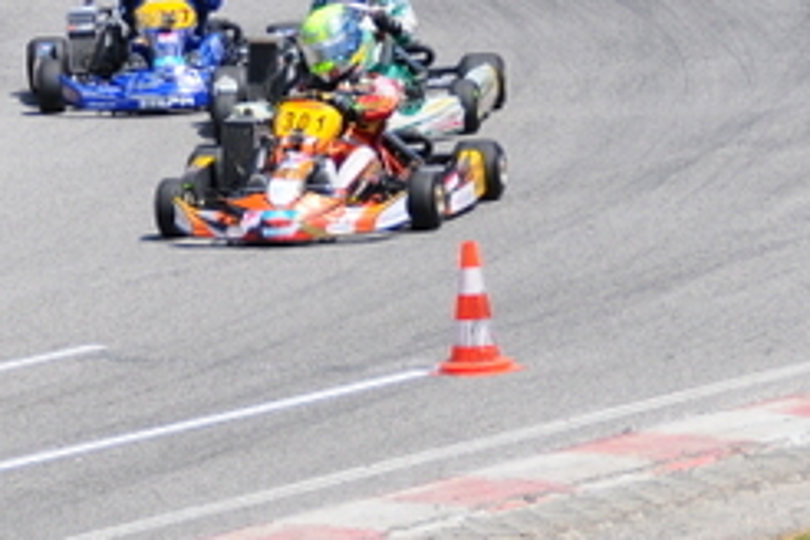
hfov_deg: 4.1
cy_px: 56
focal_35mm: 499
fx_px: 11227
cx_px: 188
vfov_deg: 2.8
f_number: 5
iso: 400
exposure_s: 1/2500
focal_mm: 80
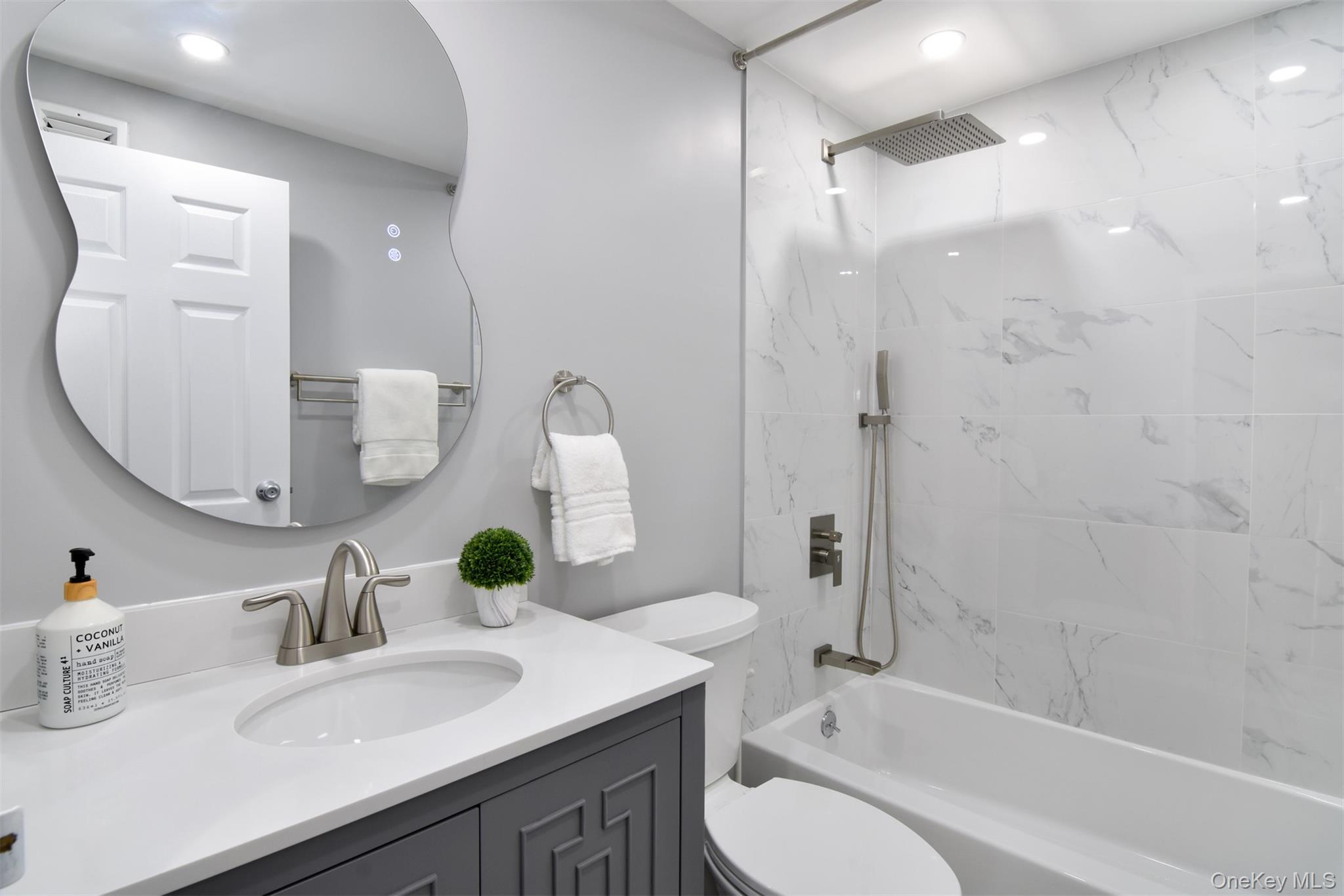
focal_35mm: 16
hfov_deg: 95.0
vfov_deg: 72.0
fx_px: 616
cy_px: 448
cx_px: 672
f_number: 11
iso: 640
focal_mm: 11
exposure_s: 1/25
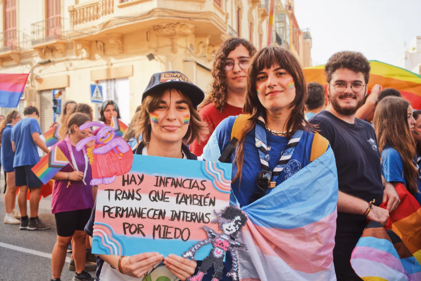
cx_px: 210
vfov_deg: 32.6
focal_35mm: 41
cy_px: 140
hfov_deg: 47.4
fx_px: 479
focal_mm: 27
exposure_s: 1/170
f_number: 5
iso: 160
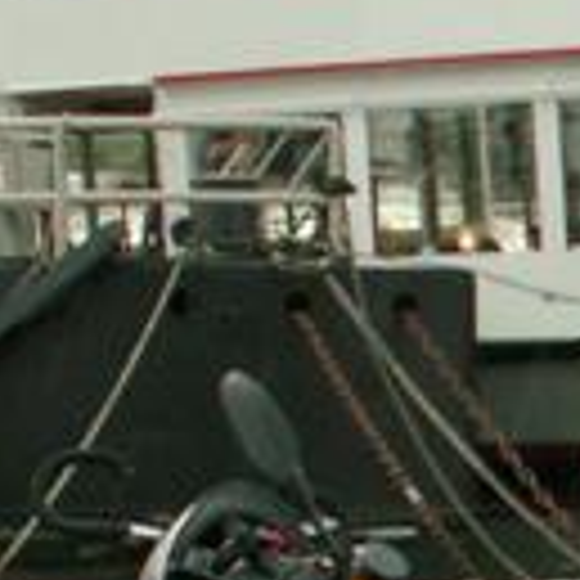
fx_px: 3640
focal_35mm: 192
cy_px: 773
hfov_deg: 8.6
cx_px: 1214
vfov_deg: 9.0
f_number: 2.8
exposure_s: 1/50
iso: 50
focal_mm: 5.86
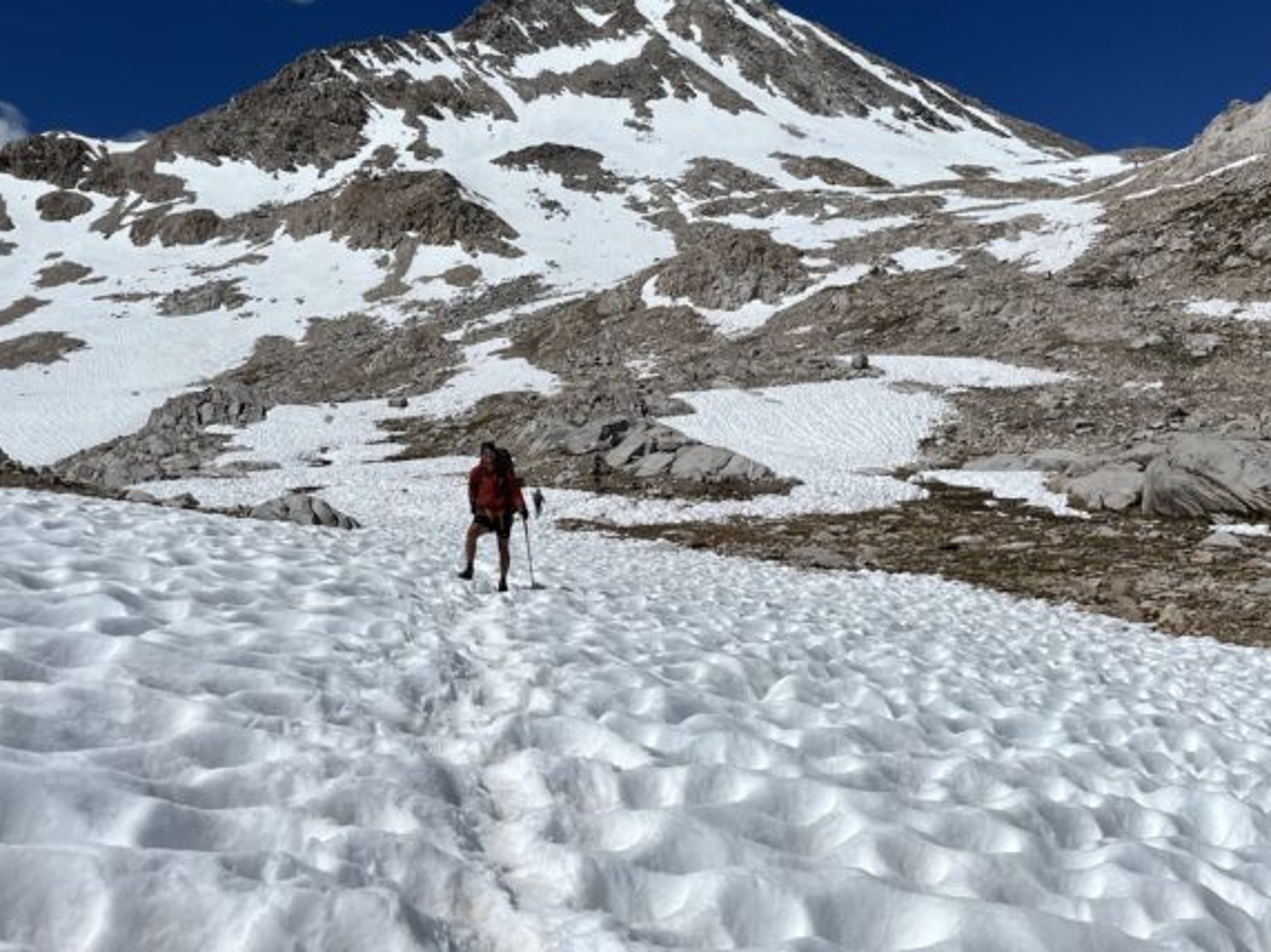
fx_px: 1285
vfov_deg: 40.4
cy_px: 347
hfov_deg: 52.6
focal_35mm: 35
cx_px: 612
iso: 50
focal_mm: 5.1
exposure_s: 1/17241
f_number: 1.6
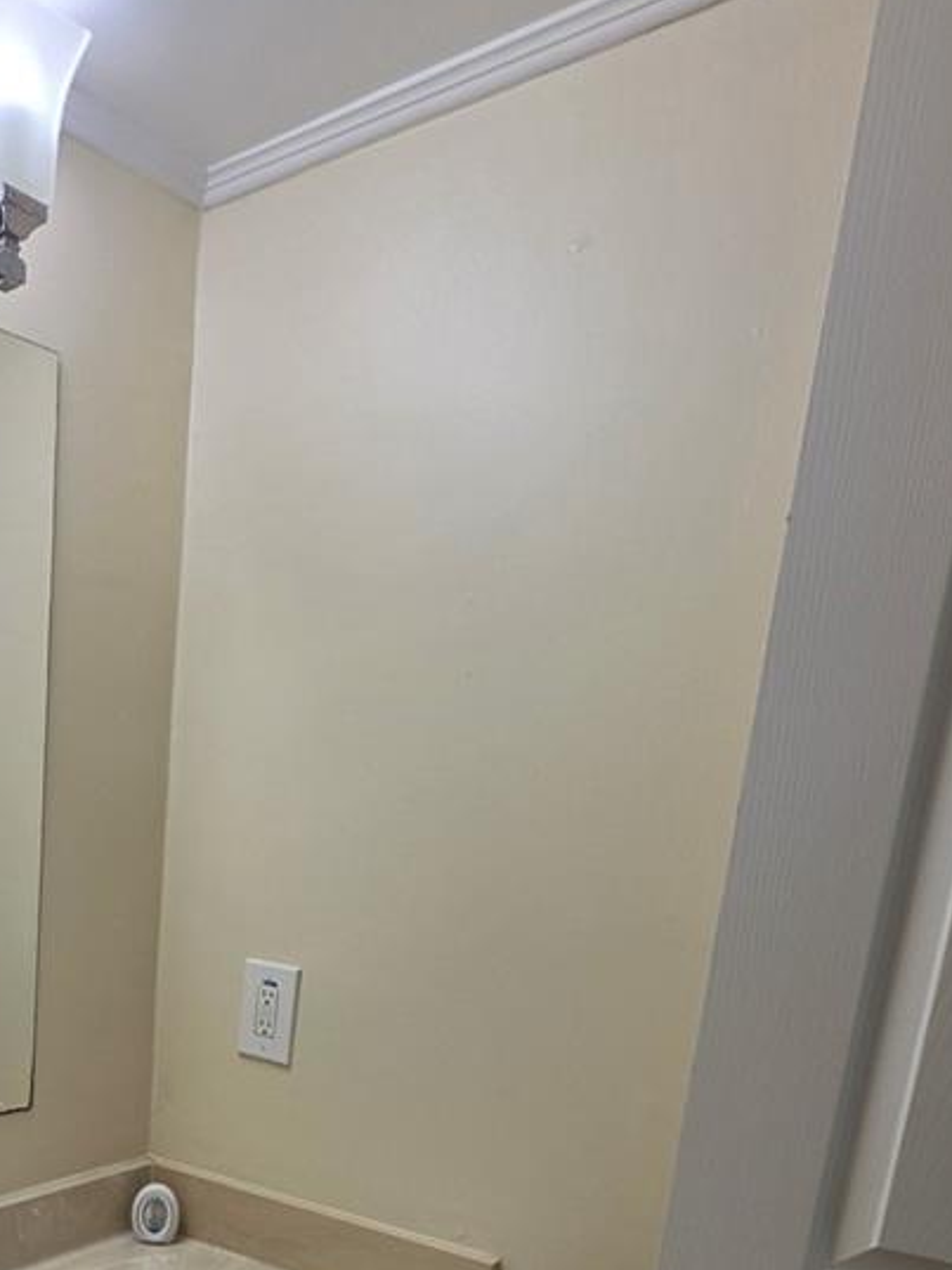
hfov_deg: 43.6
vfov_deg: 54.5
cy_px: 1121
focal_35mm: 29
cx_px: 80
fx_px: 1064
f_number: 1.9
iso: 32
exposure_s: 1/120
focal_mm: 2.2
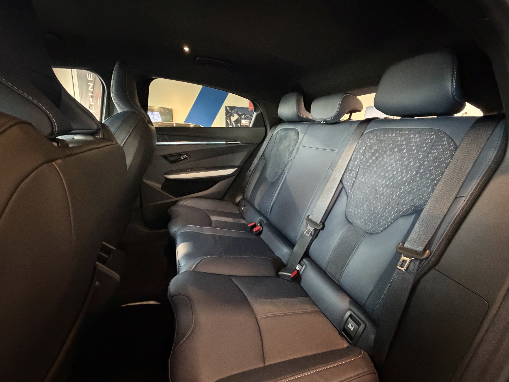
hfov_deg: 102.1
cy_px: 191
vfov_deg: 85.7
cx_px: 254
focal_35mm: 14
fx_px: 206
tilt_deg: -16.7
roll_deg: -2.1
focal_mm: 2.22
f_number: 2.2
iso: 1250
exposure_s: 1/33
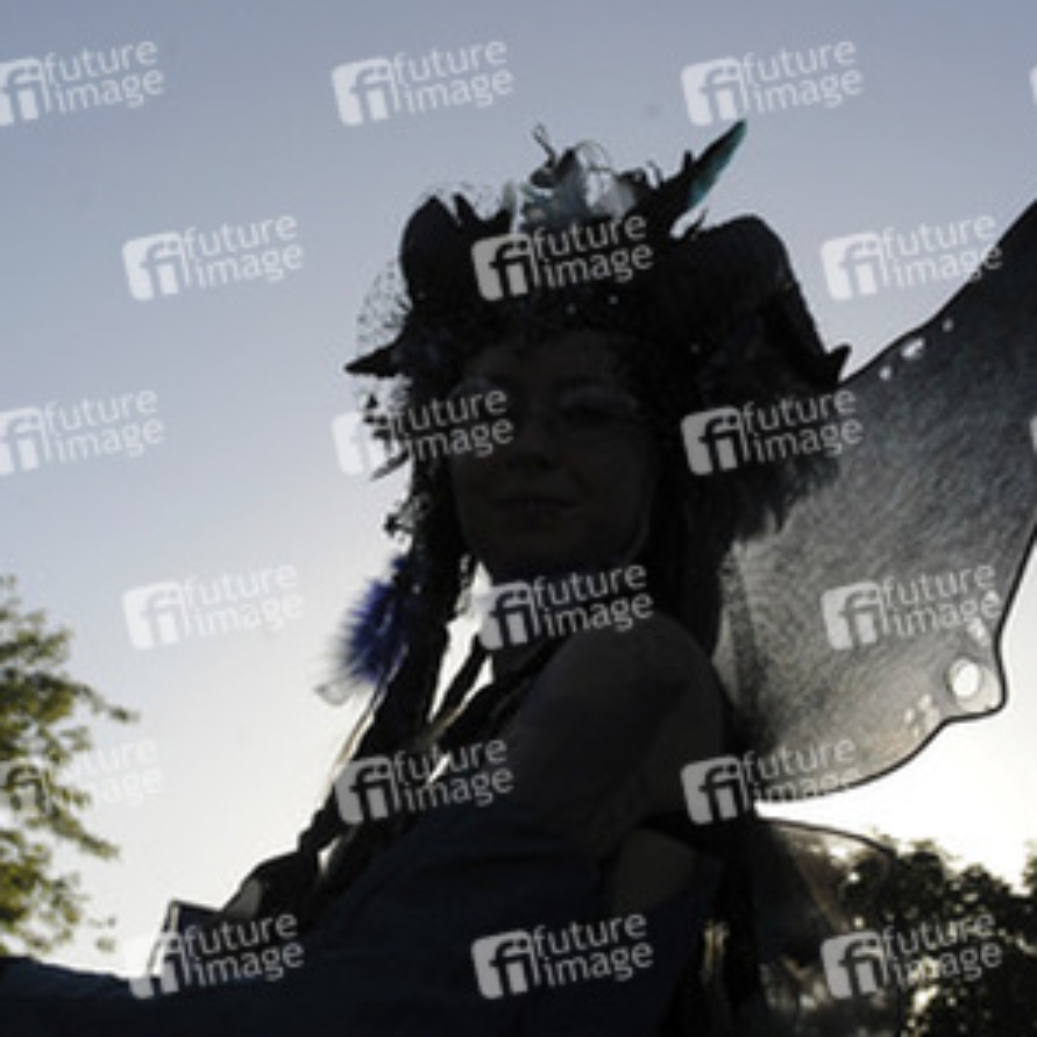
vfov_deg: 37.6
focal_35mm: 45
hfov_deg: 37.5
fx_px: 1525
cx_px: 468
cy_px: 520
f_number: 9
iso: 1250
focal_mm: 35
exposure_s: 1/5000
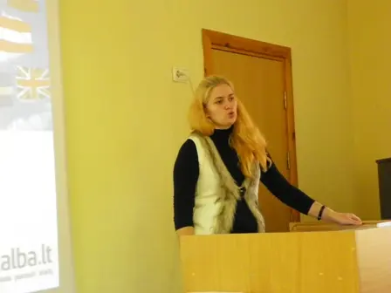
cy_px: 146
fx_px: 960
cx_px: 196
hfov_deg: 23.0
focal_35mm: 85
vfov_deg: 17.4
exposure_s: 1/40
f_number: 4
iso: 800
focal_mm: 15.1
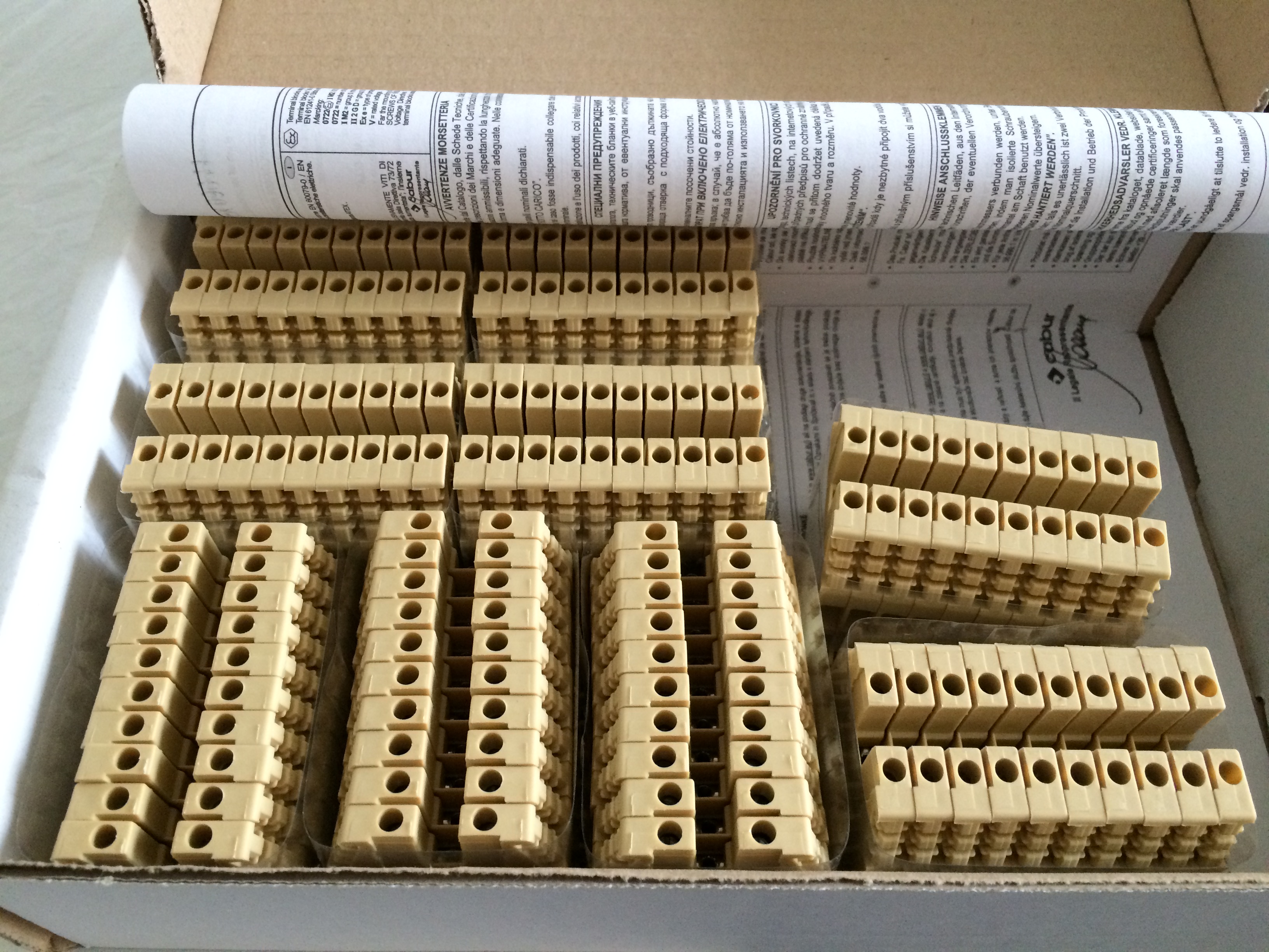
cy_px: 476
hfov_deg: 61.7
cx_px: 634
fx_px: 1063
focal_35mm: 29
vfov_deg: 48.2
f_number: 2.2
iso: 320
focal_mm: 4.15
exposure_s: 1/33
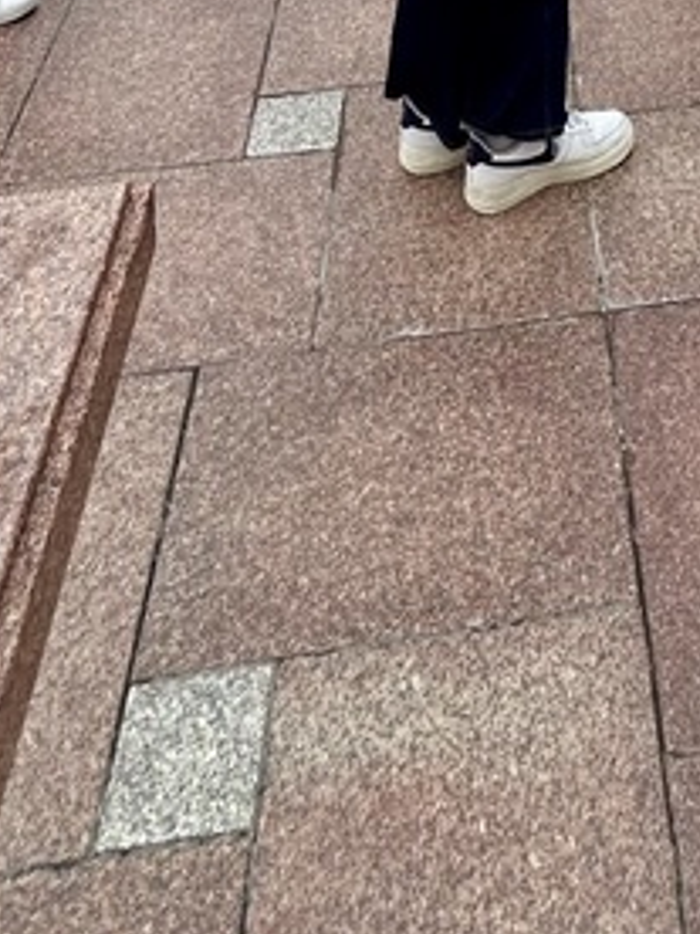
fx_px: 1402
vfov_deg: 22.1
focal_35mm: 52
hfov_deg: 26.9
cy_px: -751
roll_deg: +0.2
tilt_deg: -2.9
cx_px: 653
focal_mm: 2.22
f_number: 2.2
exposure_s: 1/1366
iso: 40
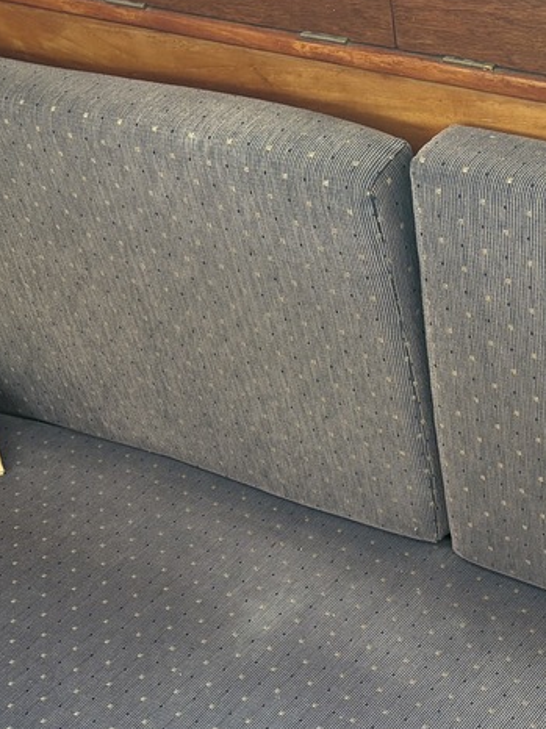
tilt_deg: -44.1
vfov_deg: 28.1
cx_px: 474
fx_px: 1410
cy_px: 630
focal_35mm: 67
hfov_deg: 21.5
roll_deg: +8.6
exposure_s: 1/60
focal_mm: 5.96
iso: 125
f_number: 1.6
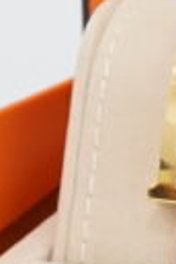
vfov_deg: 5.2
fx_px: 2918
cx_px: 304
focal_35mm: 398
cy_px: 194
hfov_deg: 3.4
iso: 400
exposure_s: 1/4
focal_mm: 50
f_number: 6.3
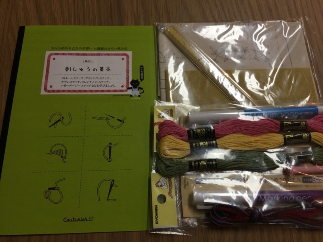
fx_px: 271
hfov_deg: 61.7
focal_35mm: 29
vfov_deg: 48.2
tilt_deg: -70.1
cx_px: 162
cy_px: 121
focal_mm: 4.15
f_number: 2.2
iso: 50
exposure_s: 1/15
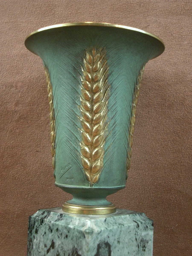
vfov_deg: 38.9
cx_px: 96
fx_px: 362
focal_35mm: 49
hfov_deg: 29.7
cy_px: 128
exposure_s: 1/30
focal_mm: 8.2
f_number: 3.1
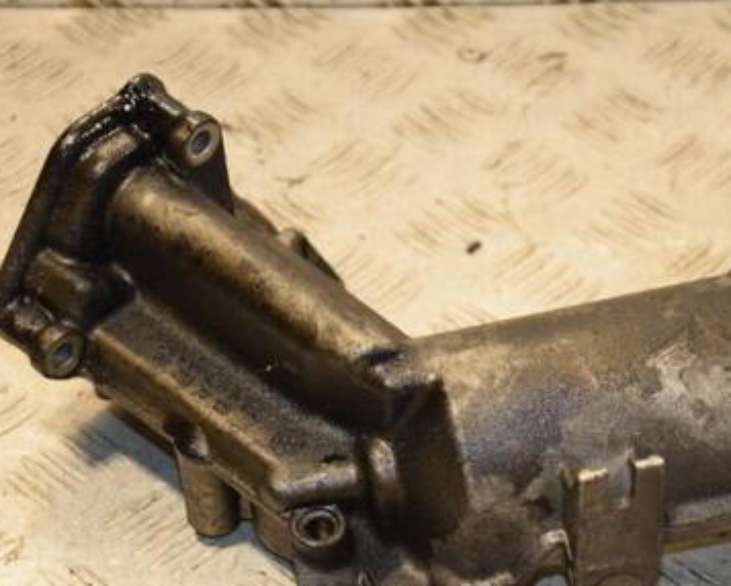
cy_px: 404
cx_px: 518
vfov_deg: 12.5
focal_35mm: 123
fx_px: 2663
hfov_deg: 15.6
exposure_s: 1/160
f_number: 5
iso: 800
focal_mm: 52
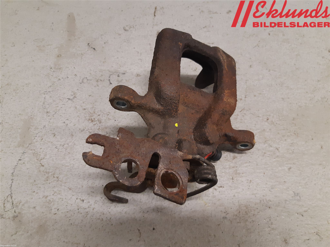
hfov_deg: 67.3
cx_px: 165
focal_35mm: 26
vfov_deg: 53.1
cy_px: 124
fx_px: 248
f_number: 1.7
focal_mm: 3.93
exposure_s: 1/50
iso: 200
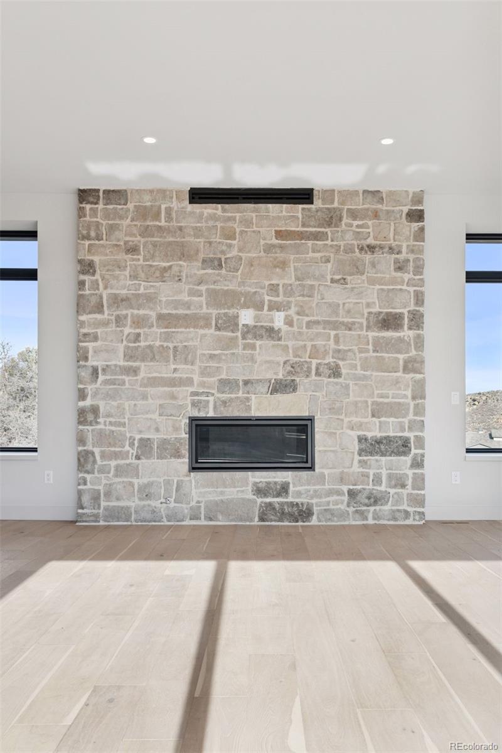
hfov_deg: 43.6
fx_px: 627
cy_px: 376
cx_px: 251
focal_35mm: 30
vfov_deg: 61.9
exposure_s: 1/160
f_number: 10
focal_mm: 30
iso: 400
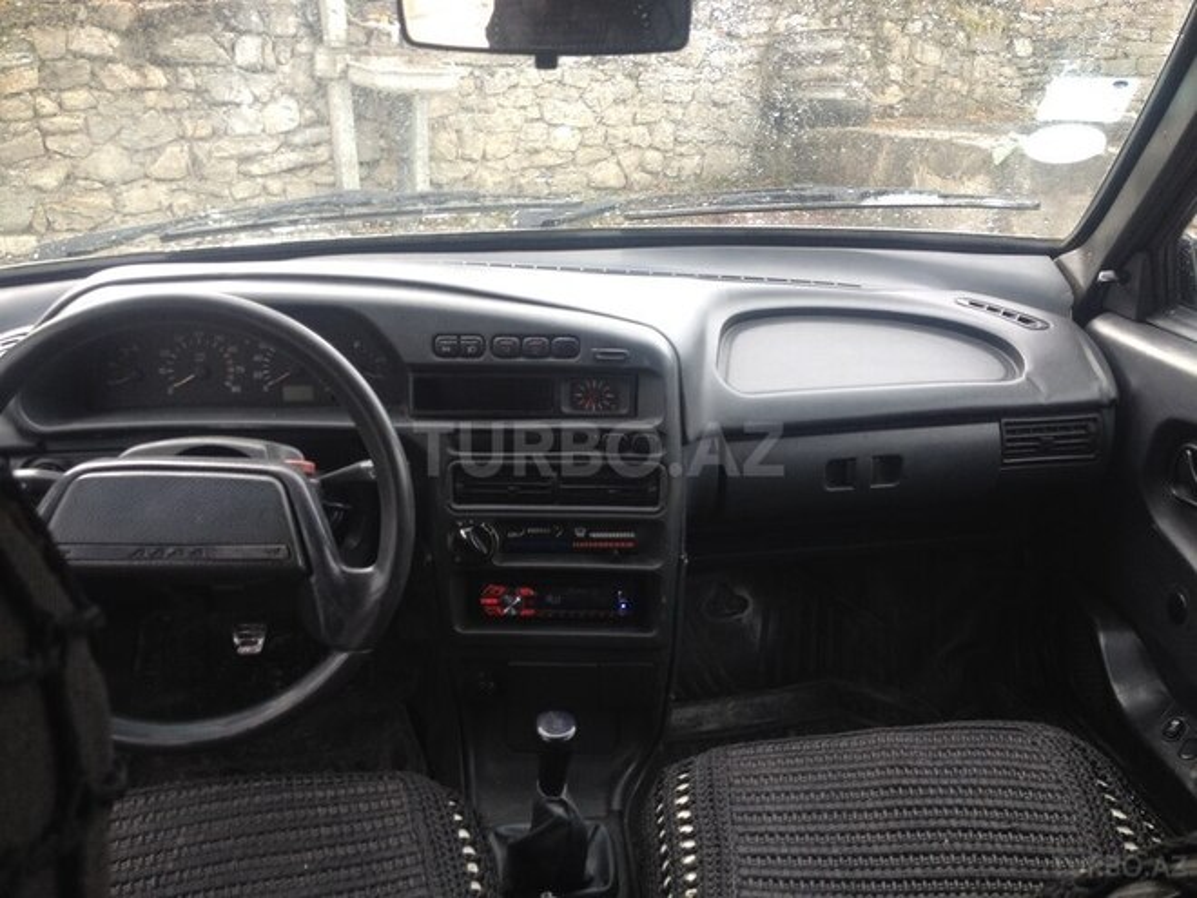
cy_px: 449
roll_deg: -0.9
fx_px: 1210
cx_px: 598
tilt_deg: -19.6
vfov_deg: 40.7
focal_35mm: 35
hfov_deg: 52.6
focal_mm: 4.28
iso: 50
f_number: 2.4
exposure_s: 1/60
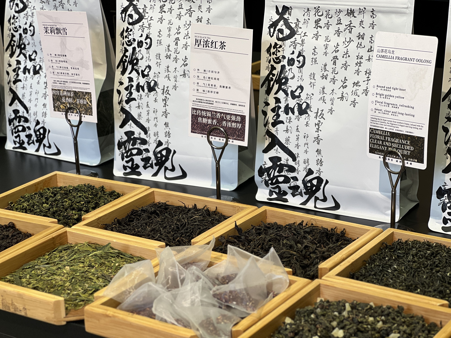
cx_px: 226
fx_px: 1003
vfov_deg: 19.1
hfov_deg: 25.3
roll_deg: +2.4
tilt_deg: -17.7
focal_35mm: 77
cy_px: 169
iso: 80
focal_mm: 9
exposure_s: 1/100
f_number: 2.8
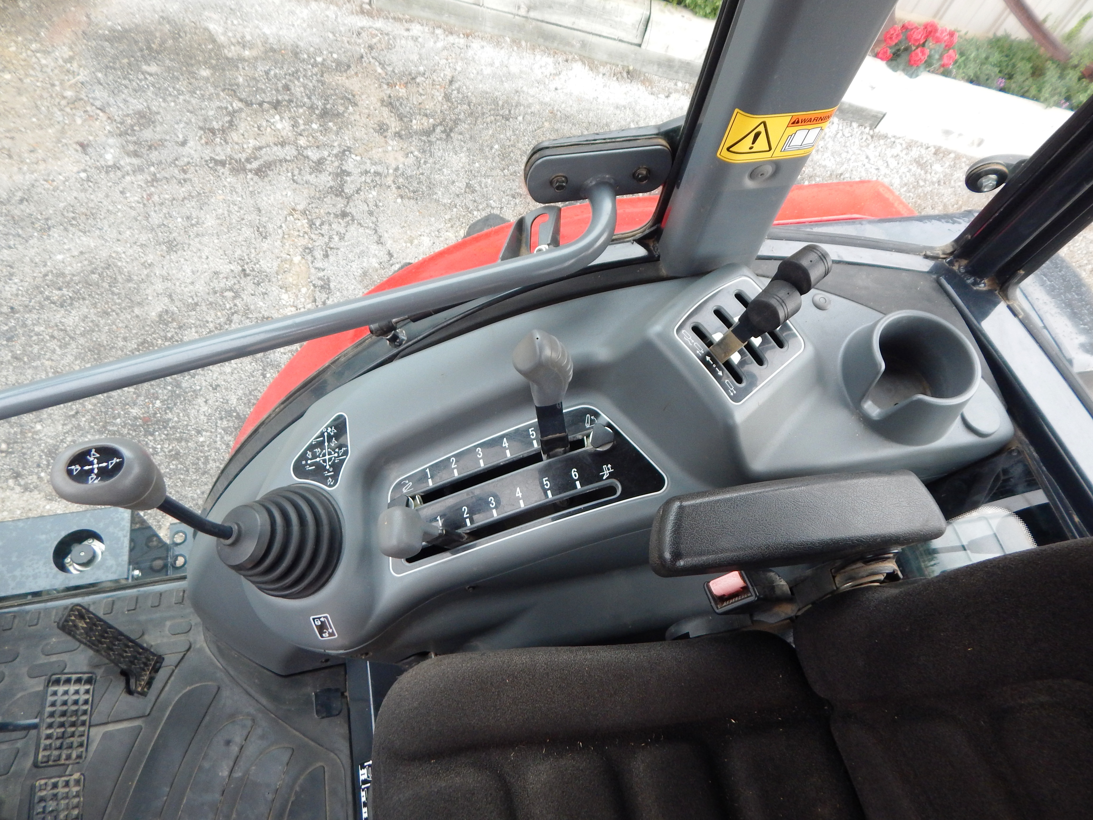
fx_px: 695
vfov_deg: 61.1
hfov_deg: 76.4
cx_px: 546
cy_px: 410
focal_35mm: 22
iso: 220
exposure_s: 1/30
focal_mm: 4
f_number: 3
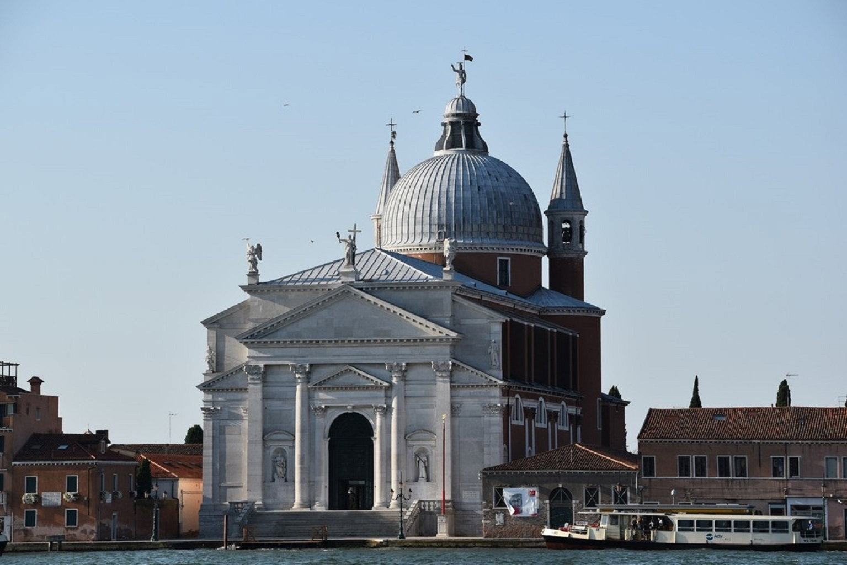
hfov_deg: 13.4
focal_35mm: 153
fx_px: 3600
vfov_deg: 9.0
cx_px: 424
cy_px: 282
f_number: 7.1
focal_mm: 102
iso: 200
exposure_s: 1/800
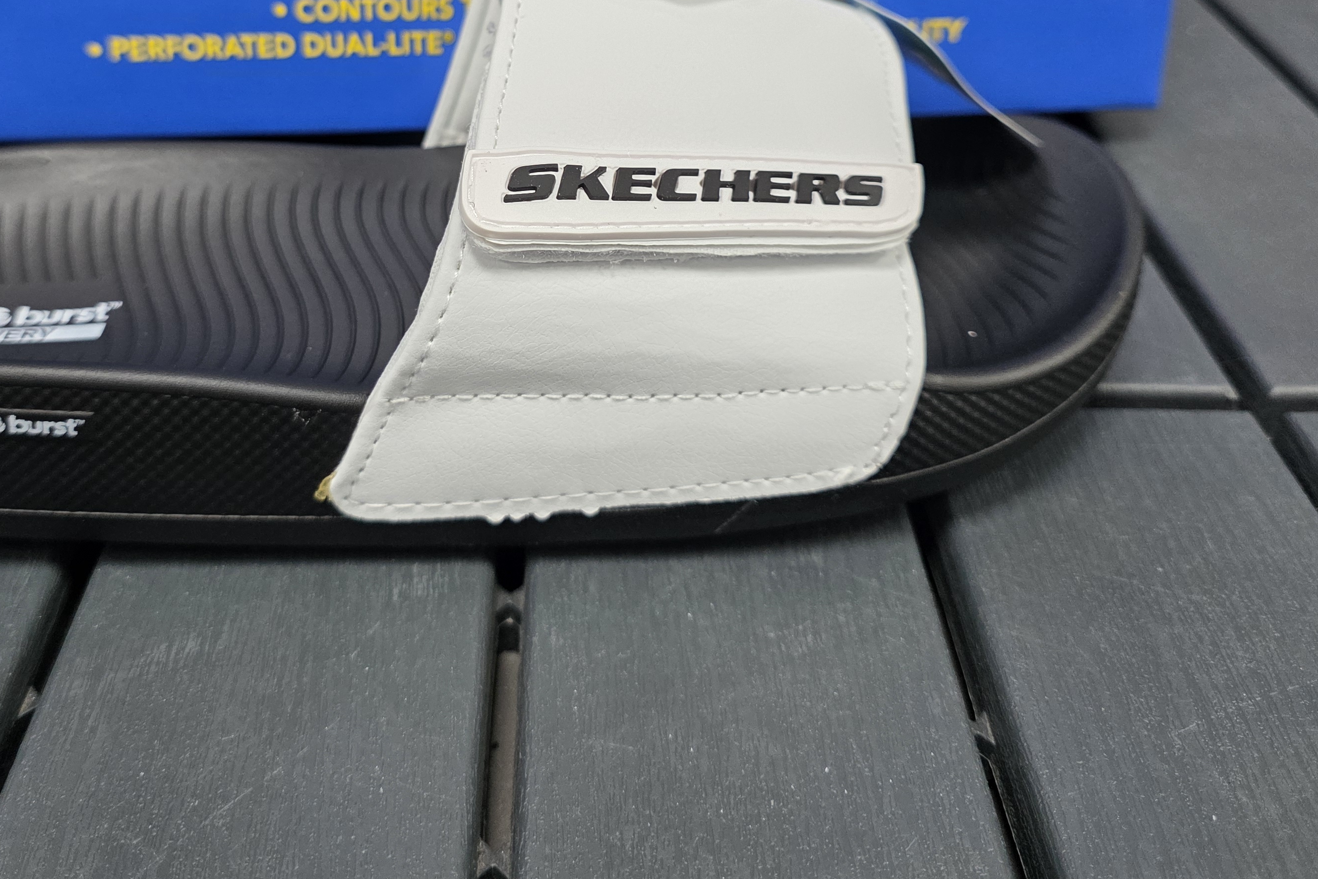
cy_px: 146
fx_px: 1318
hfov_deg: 52.7
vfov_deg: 35.4
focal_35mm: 36
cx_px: 513
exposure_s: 1/100
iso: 200
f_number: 1.7
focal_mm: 6.3
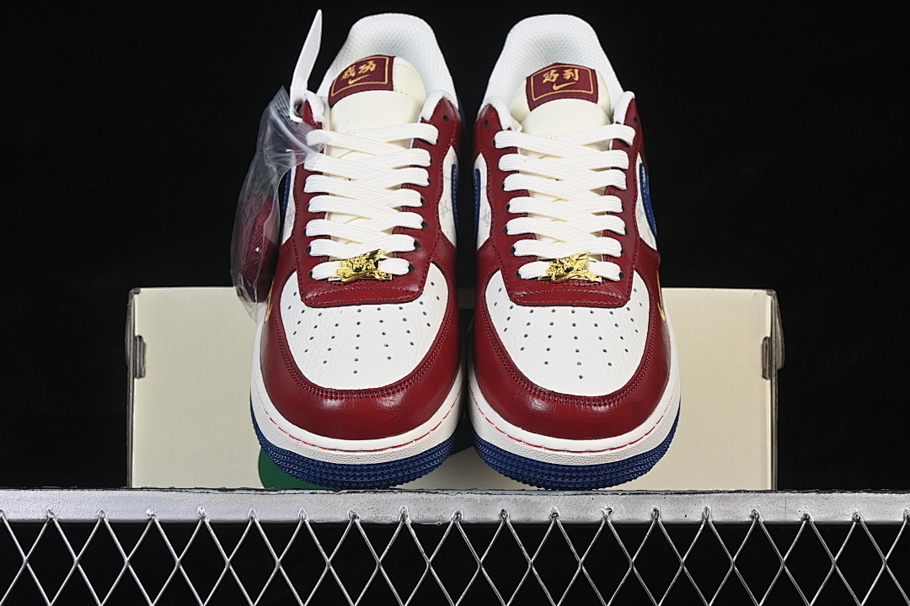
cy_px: 303
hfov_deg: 27.0
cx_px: 455
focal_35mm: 75
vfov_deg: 18.2
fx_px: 1896
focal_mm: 50
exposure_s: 1/80
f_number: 8
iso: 160
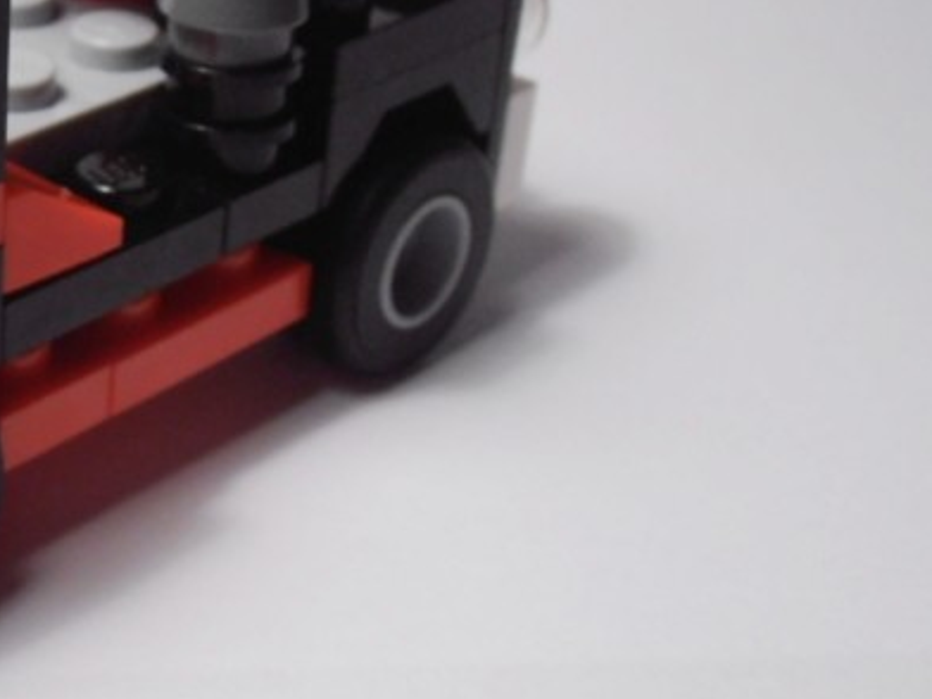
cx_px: -121
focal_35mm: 85
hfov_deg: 21.7
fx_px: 2289
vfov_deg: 17.3
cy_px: 229
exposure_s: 1/50
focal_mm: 6.61
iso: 80
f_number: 3.9
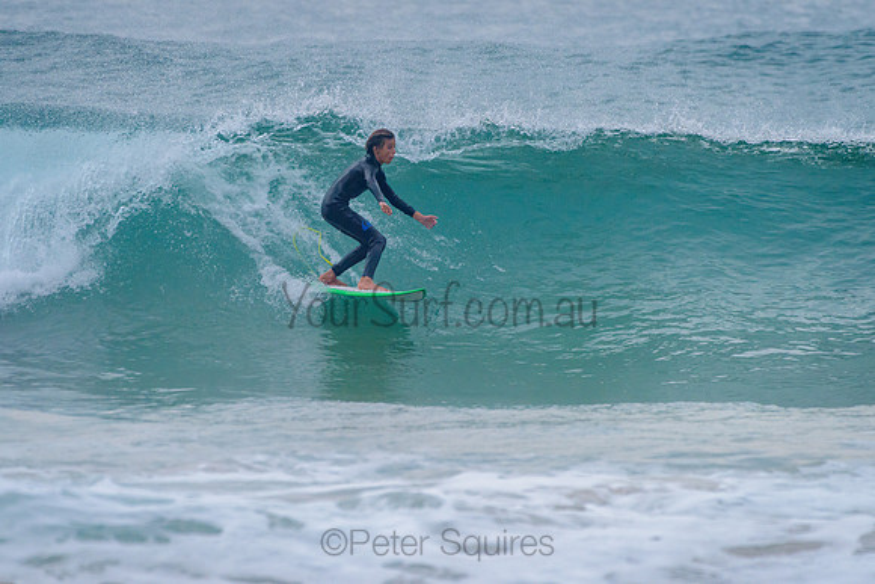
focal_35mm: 613
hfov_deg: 3.4
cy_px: 286
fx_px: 14906
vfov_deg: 2.2
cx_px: 424
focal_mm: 500
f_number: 5.6
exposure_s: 1/1600
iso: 720
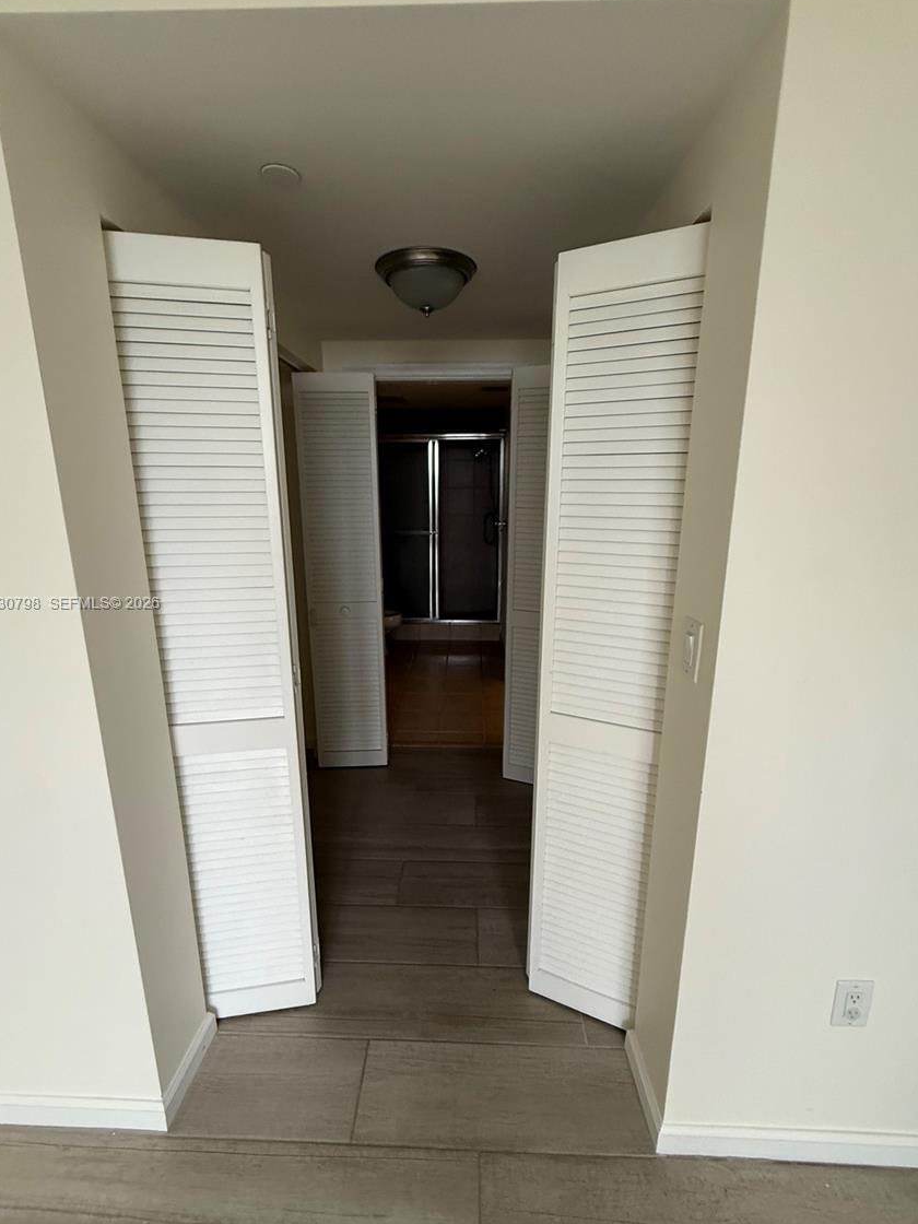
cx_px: 449
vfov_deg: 98.2
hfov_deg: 81.7
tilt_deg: -9.9
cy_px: 604
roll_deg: -0.5
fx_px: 530
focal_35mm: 15
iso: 250
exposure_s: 1/60
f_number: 2.2
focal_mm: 2.22
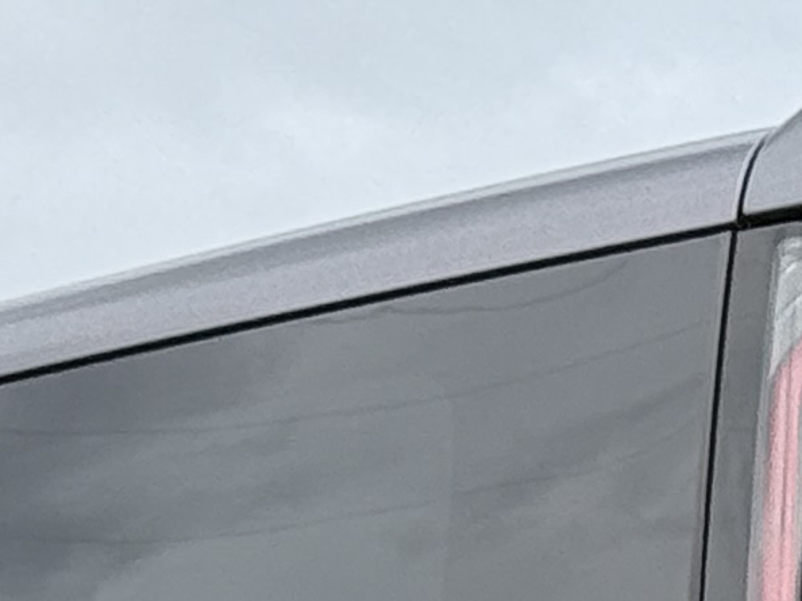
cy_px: 1436
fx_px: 7550
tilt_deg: +2.1
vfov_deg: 4.5
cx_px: 342
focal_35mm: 326
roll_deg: +0.9
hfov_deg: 6.1
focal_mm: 6.76
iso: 80
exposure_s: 1/3534
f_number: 1.78
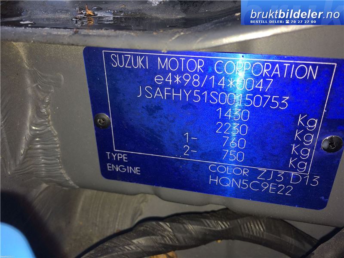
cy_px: 129
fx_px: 288
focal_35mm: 29
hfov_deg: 61.7
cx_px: 172
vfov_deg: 48.2
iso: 32
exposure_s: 1/115
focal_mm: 4.15
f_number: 2.2
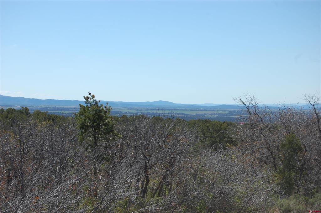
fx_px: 735
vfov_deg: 16.5
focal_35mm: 82
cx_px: 160
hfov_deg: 24.6
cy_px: 106
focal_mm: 55
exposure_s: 1/500
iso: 200
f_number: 8
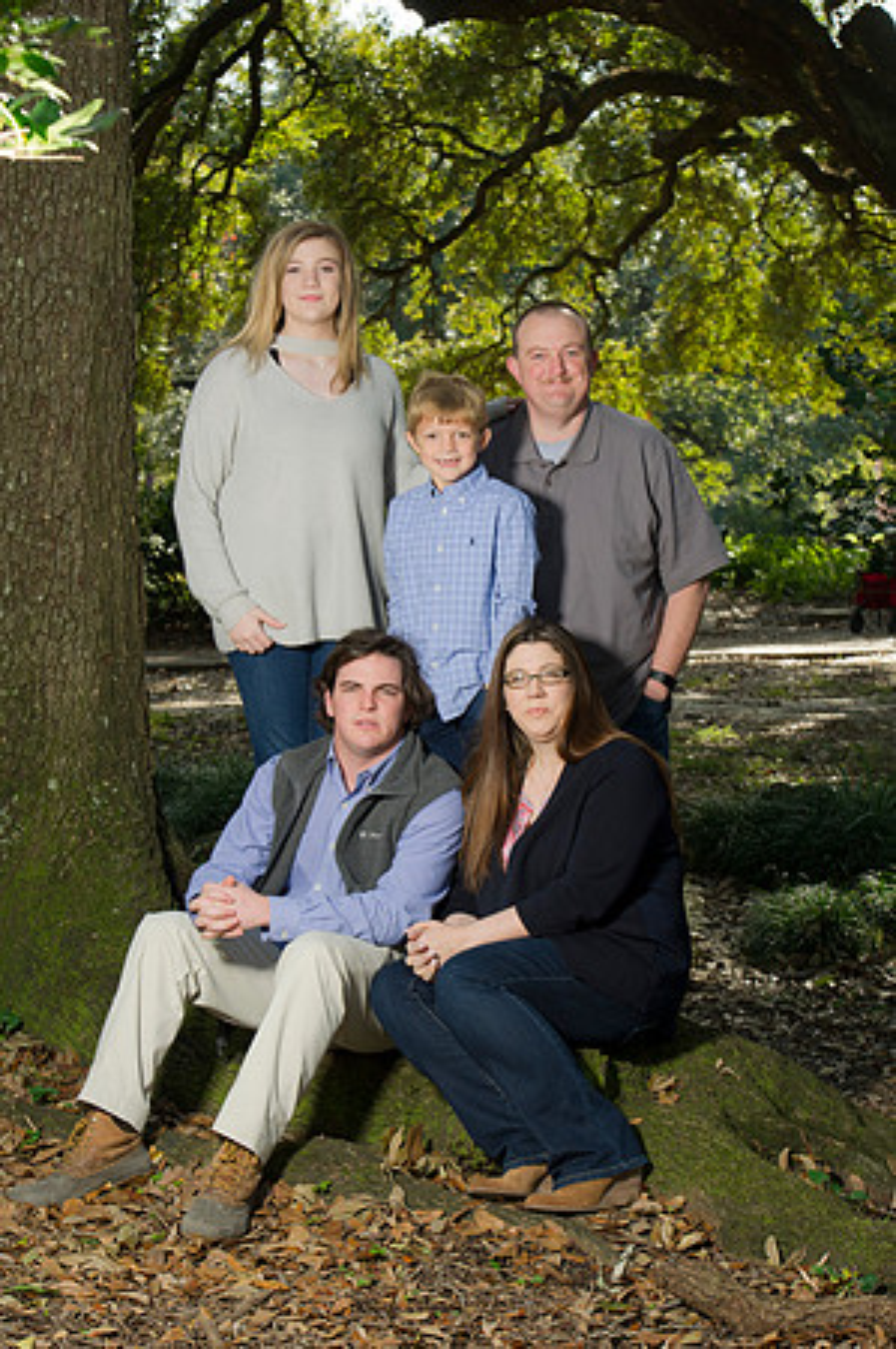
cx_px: 448
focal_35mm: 86
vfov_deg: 23.7
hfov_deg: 15.9
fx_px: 3218
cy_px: 674
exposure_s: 1/100
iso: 160
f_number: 8
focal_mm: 86
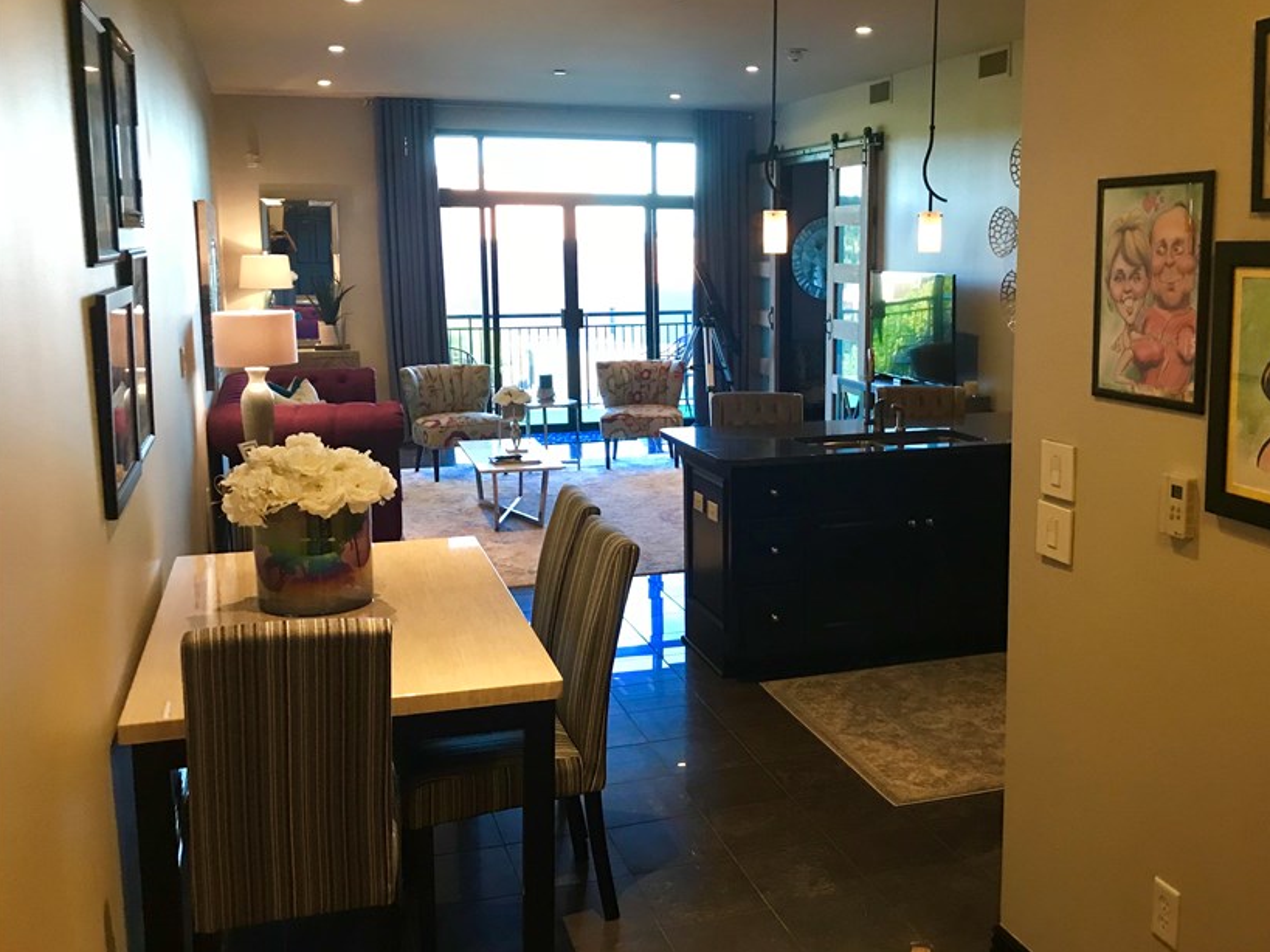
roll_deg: +0.5
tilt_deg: -8.2
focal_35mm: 35
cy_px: 457
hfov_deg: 52.1
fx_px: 1284
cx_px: 786
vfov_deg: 40.7
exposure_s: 1/15
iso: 80
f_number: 1.8
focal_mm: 3.99
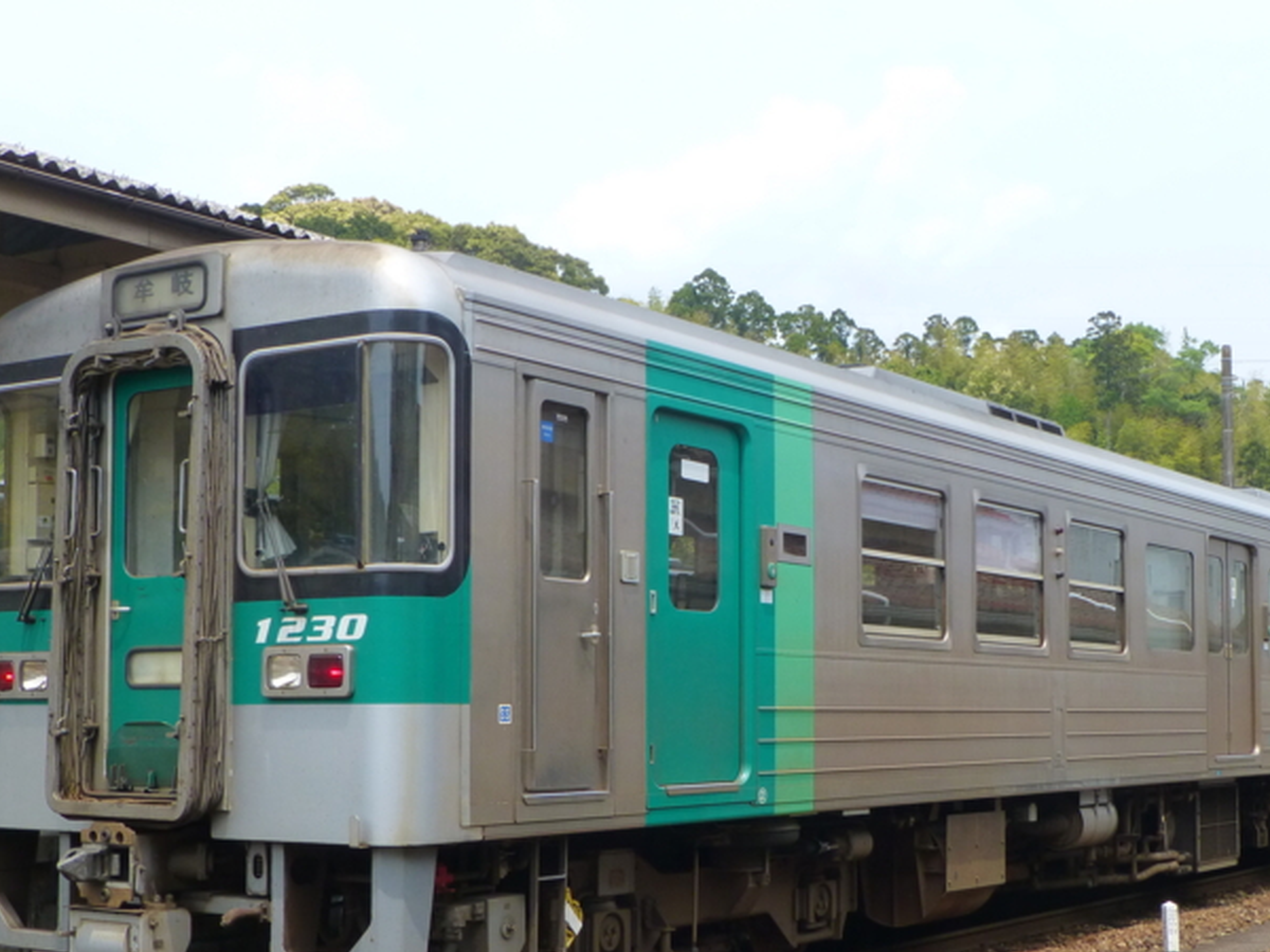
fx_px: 1908
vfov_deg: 27.9
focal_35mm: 52
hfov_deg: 36.8
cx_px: 709
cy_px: 594
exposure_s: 1/640
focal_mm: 6.9
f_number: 3.9
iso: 160
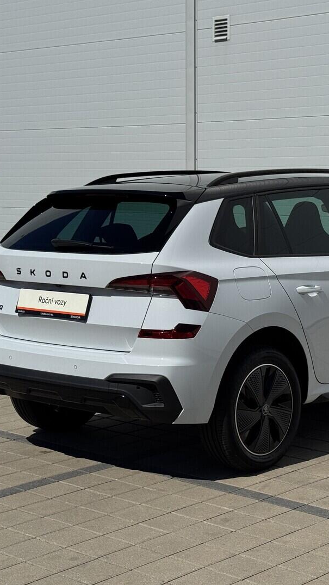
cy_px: 292
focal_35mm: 70
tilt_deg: -5.3
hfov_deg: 17.1
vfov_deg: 30.2
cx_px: 254
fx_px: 1086
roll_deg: -0.1
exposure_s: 1/15385
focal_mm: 6.76
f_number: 1.78
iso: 80
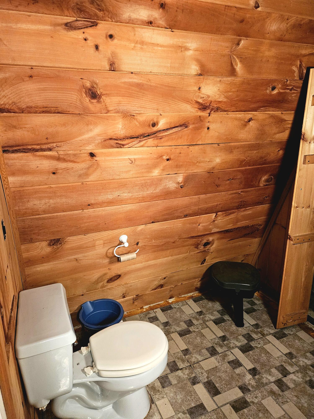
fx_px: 278
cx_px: 157
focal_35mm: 23
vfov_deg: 73.9
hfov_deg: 58.9
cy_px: 210
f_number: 1.8
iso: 800
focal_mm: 5.4
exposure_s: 1/60.2
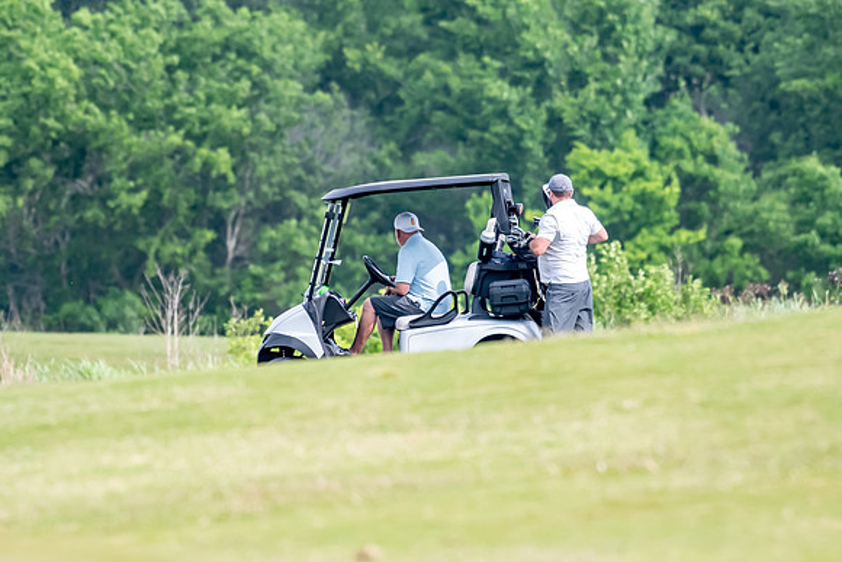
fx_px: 13334
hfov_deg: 3.6
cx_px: 421
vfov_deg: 2.4
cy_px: 281
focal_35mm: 570
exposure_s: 1/2000
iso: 1400
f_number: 5.6
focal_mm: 380
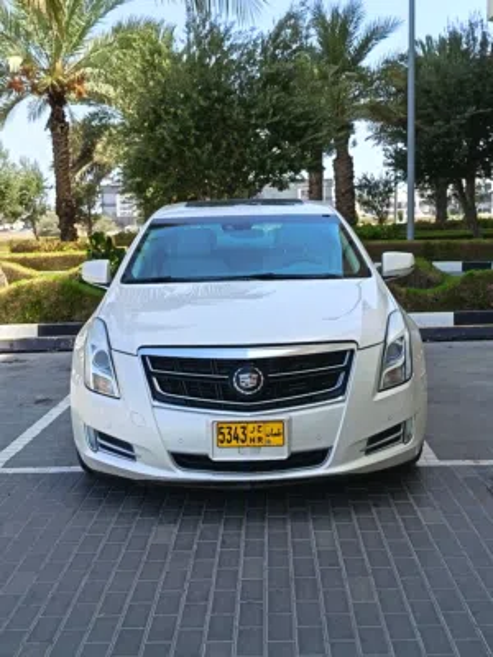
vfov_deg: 40.4
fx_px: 892
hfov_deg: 30.9
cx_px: 246
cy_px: 328
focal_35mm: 47
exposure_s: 1/327
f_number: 1.75
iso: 100
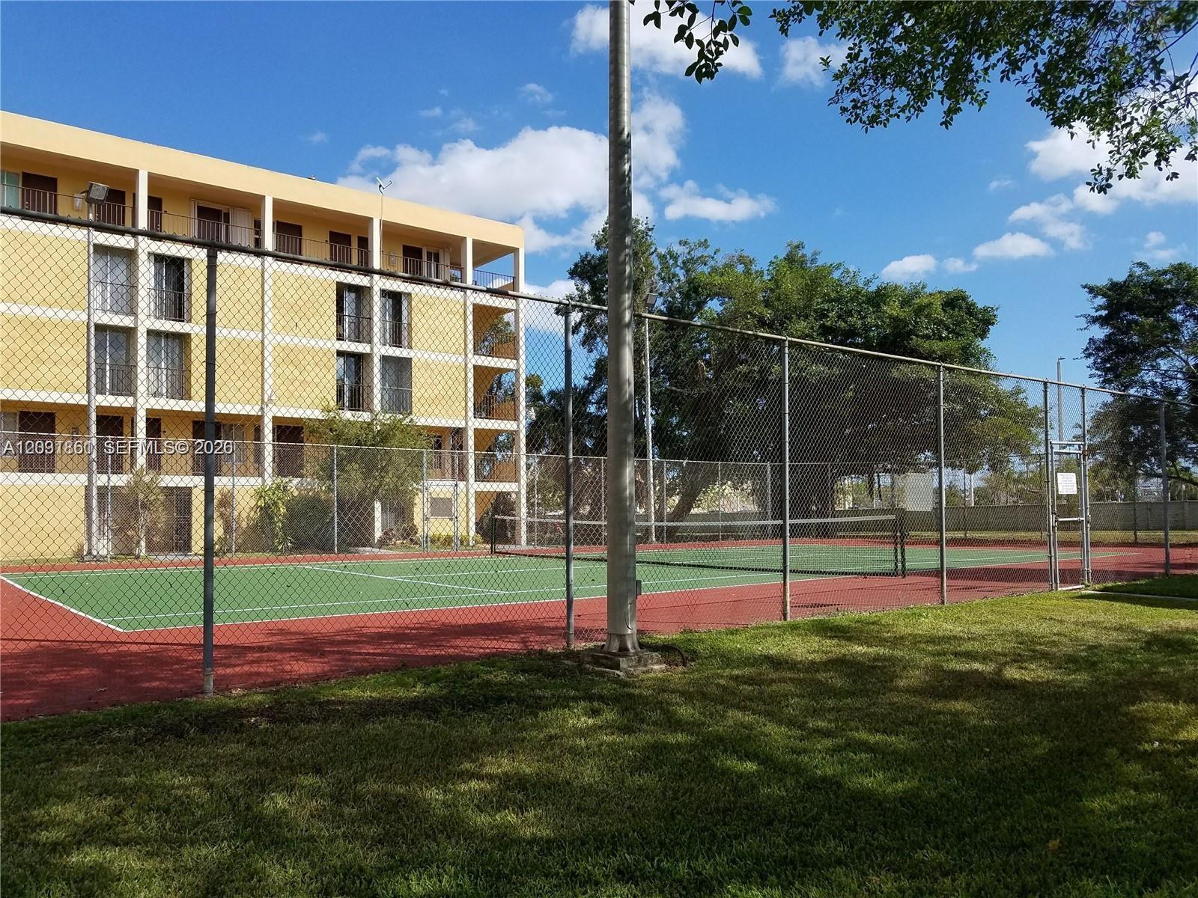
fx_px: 900
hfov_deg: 67.3
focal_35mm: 26
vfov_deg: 53.1
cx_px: 599
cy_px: 449
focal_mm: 4.2
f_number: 1.7
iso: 50
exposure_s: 1/3064
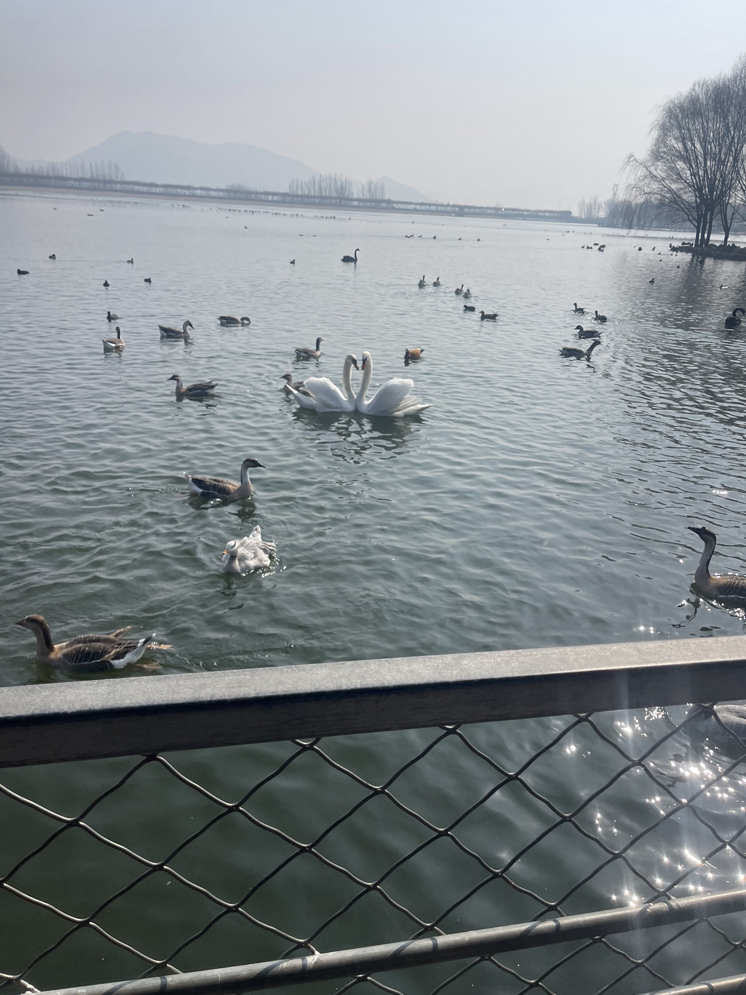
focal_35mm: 26
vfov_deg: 67.3
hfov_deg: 53.1
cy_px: 498
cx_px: 373
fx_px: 747
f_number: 1.6
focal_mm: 5.1
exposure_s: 1/7407
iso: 32
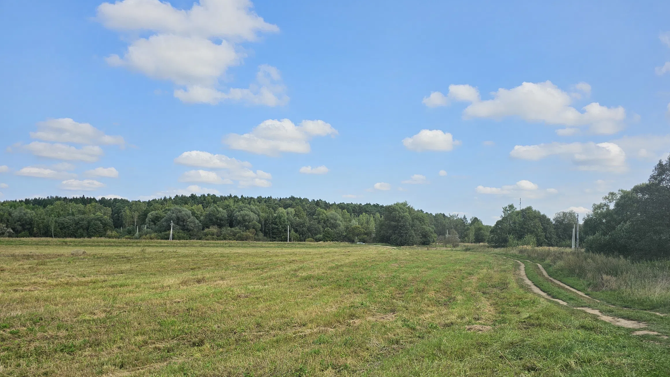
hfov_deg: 71.9
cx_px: 347
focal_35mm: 26
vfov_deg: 44.0
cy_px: 236
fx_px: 462
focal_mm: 6.3
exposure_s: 1/984
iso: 10
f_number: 1.7
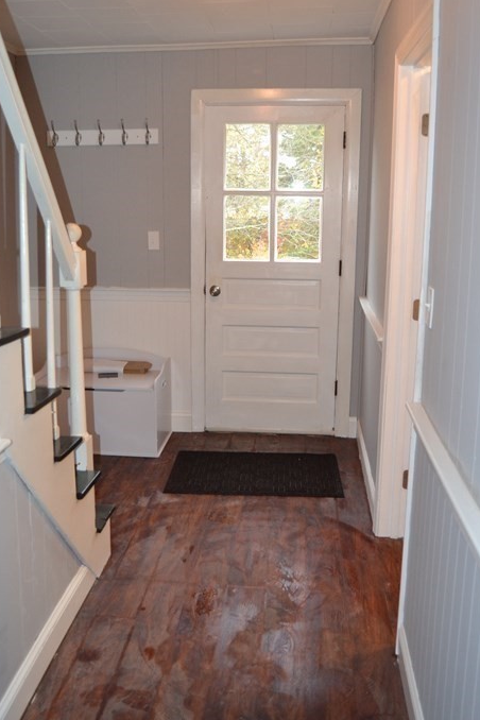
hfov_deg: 38.9
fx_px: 680
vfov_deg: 55.7
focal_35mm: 34
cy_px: 329
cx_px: 222
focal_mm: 20
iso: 1400
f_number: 3.5
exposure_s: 1/60
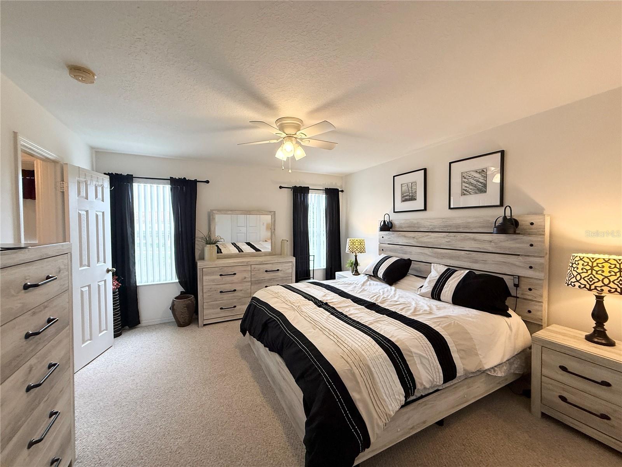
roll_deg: +0.5
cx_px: 311
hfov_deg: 102.1
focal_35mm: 14
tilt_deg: -1.7
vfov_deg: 85.7
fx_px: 252
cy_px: 234
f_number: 2.2
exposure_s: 1/120
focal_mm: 2.22
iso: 200
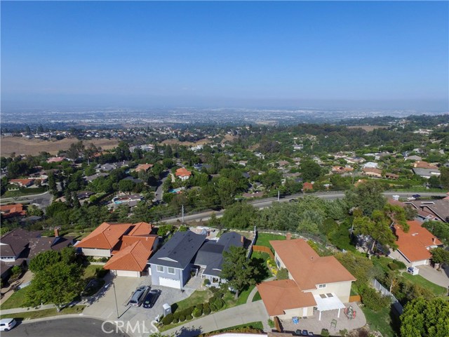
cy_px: 168
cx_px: 224
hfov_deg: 81.7
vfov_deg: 66.0
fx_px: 259
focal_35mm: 20
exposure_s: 1/1500
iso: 100
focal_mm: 3.61
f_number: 2.8
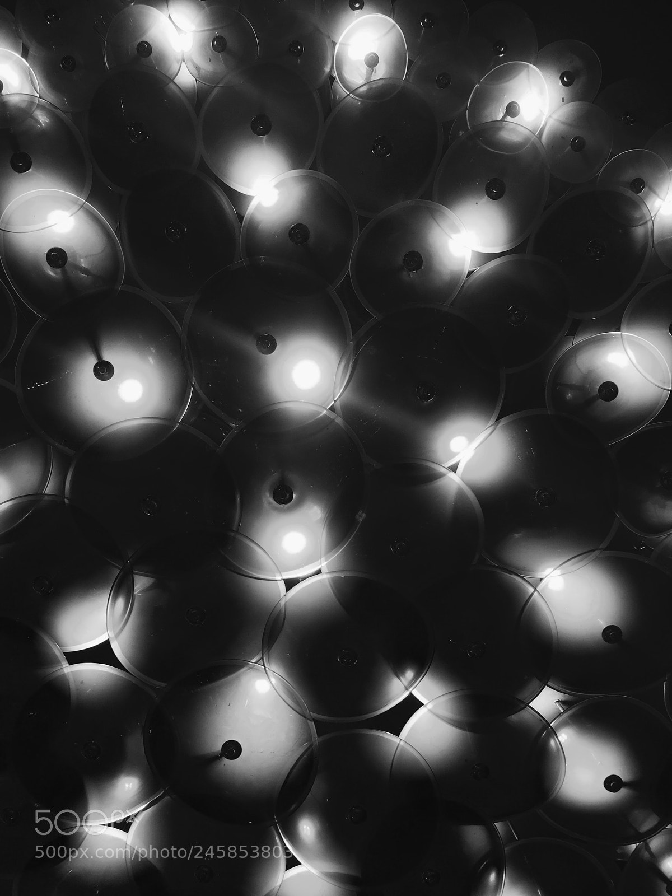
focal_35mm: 29
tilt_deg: +80.0
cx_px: 336
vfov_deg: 61.7
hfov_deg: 48.2
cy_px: 448
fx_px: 751
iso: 32
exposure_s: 1/163
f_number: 2.2
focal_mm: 4.15
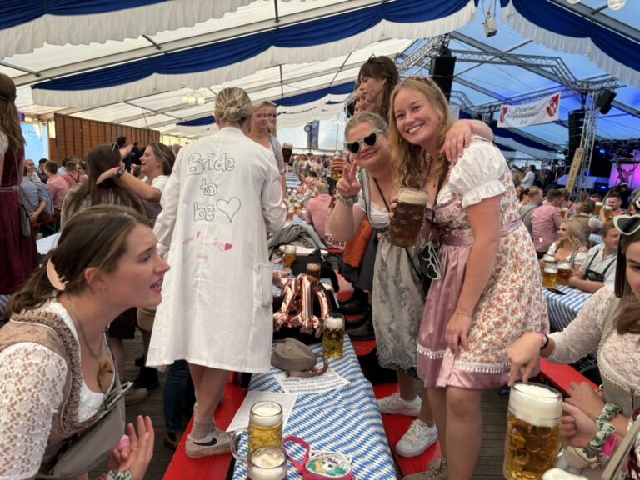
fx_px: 481
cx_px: 320
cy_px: 240
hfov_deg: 67.3
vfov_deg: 53.1
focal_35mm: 26
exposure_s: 1/100
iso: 100
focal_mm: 5.96
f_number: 1.6
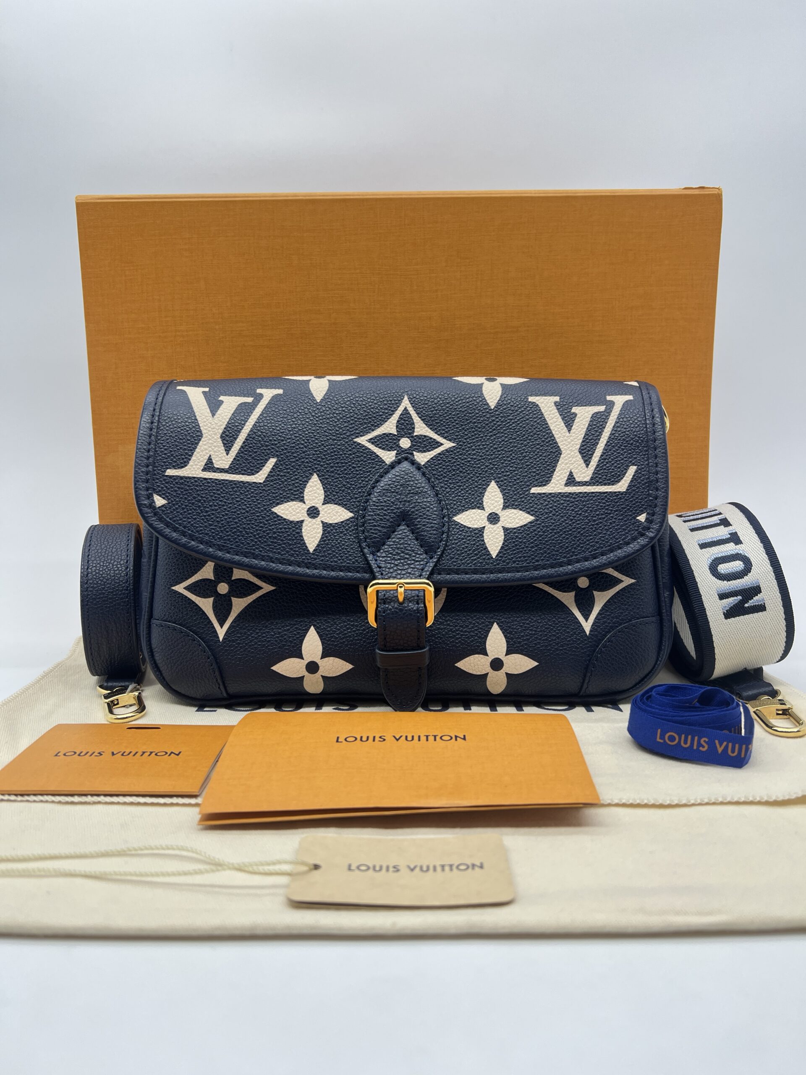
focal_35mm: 26
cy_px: 538
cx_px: 403
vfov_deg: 67.3
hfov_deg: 53.1
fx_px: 807
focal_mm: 5.7
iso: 40
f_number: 1.5
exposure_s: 1/100
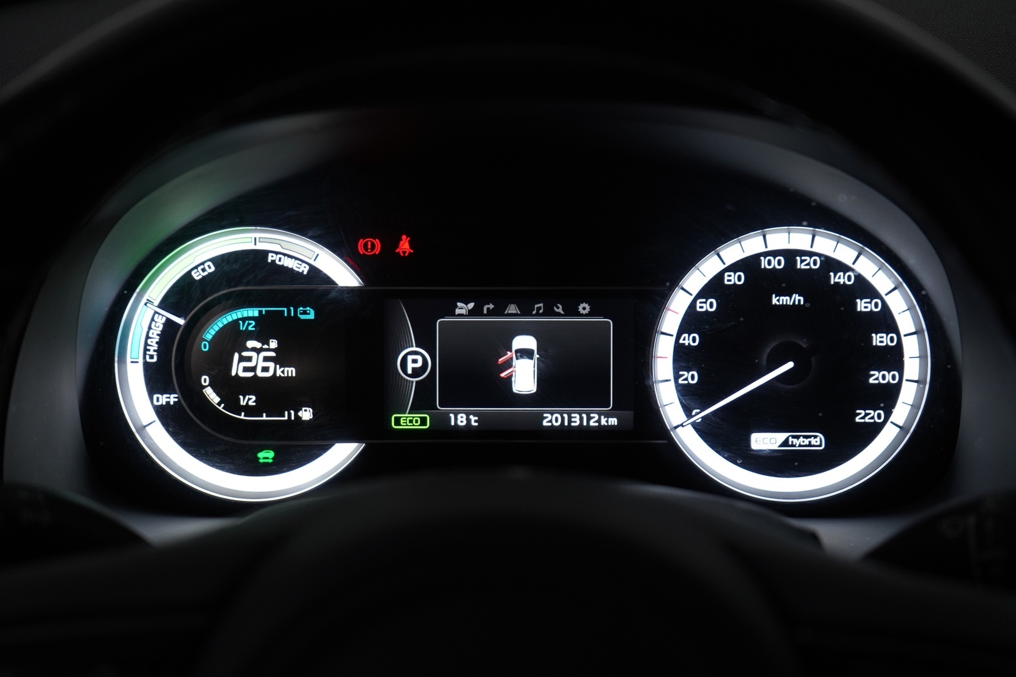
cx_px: 508
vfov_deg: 19.5
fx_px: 1975
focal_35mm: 70
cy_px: 338
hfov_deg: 28.8
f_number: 5.6
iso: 1000
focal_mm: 70
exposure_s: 1/40
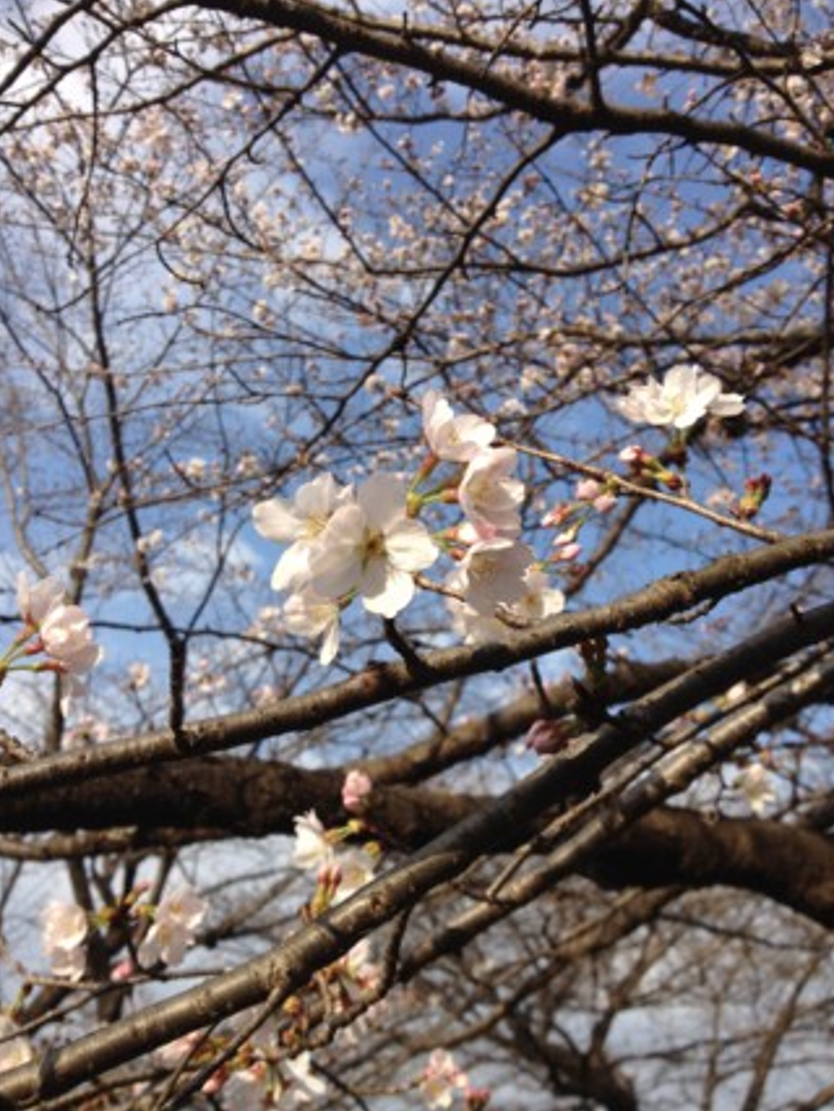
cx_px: 414
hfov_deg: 38.7
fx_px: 1187
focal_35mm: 37
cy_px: 532
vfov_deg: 50.1
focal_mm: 4.28
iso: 64
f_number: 2.4
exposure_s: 1/1381
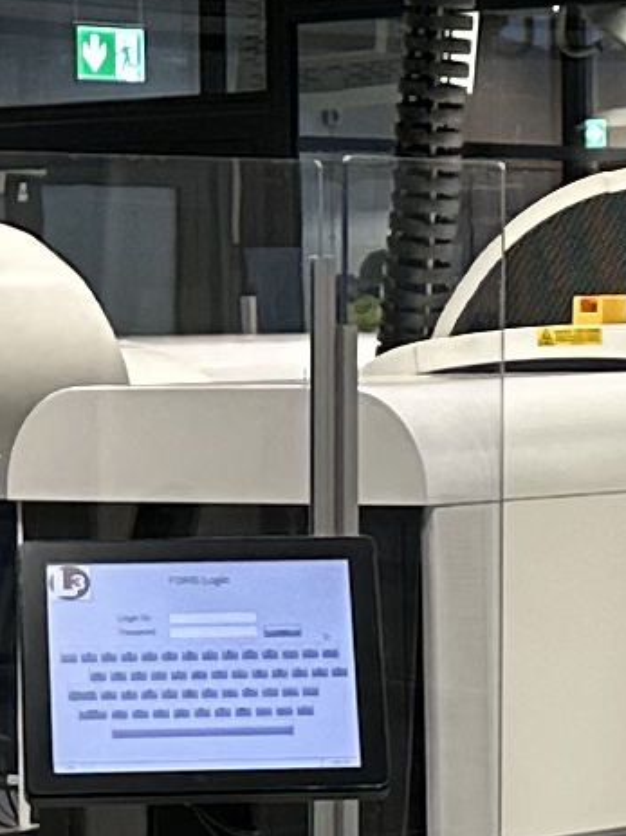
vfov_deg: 9.5
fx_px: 5042
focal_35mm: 209
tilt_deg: -3.2
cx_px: 343
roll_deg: +0.9
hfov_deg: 7.1
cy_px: 580
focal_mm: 6.86
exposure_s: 1/100
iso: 160
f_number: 1.78
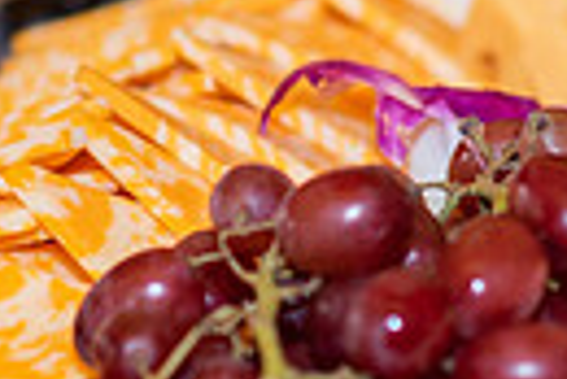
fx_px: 6512
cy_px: 68
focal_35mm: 413
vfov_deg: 3.3
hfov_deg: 5.0
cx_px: 52
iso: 500
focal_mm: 85
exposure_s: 1/200
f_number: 2
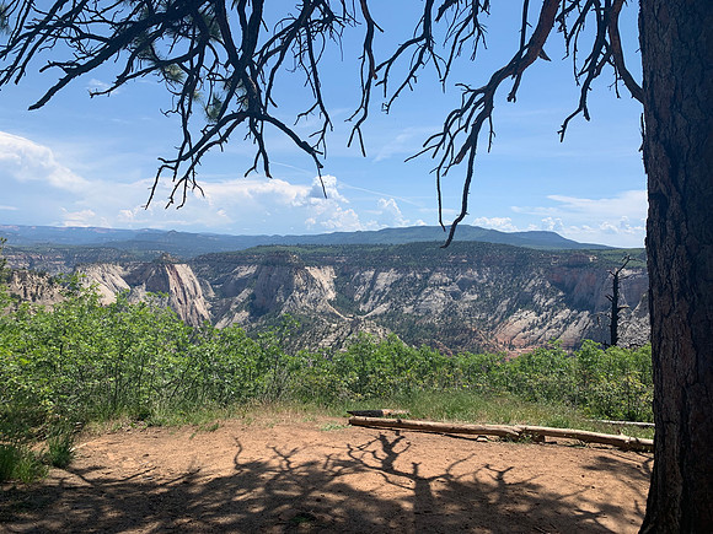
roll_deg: -1.5
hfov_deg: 67.3
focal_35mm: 26
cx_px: 356
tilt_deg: -3.4
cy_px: 267
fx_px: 536
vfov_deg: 53.1
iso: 25
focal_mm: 4.25
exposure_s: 1/2611
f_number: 1.8
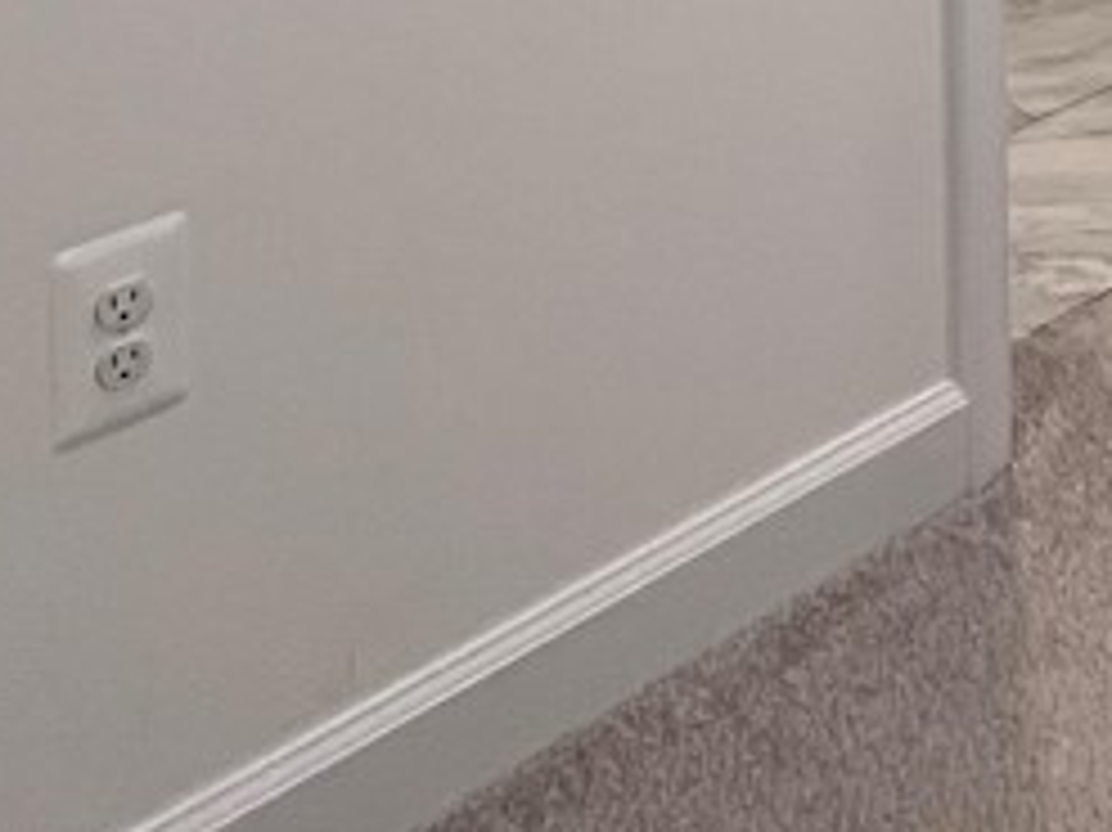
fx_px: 1734
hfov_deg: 34.8
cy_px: -868
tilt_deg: +2.0
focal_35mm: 54
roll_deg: -0.1
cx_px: 837
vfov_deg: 17.8
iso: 200
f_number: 1.8
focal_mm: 1.57
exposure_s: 1/120
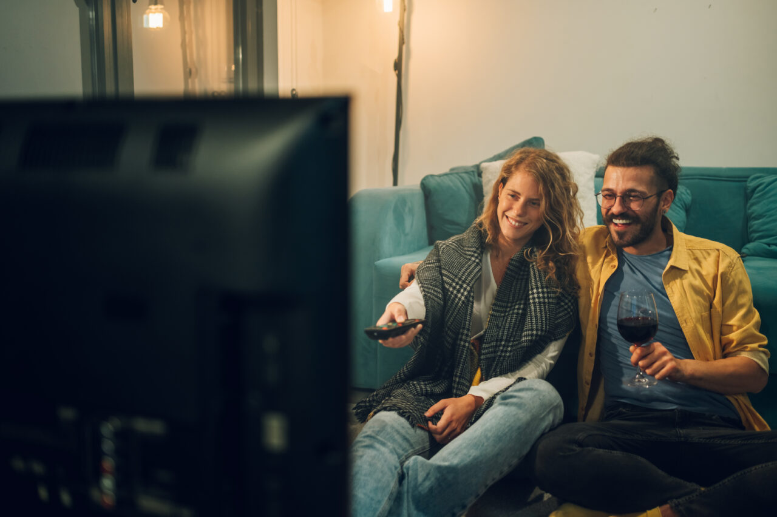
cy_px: 258
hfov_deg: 54.5
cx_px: 388
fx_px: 755
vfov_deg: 37.8
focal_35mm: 35
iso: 400
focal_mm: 35
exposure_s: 1/60
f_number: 1.8
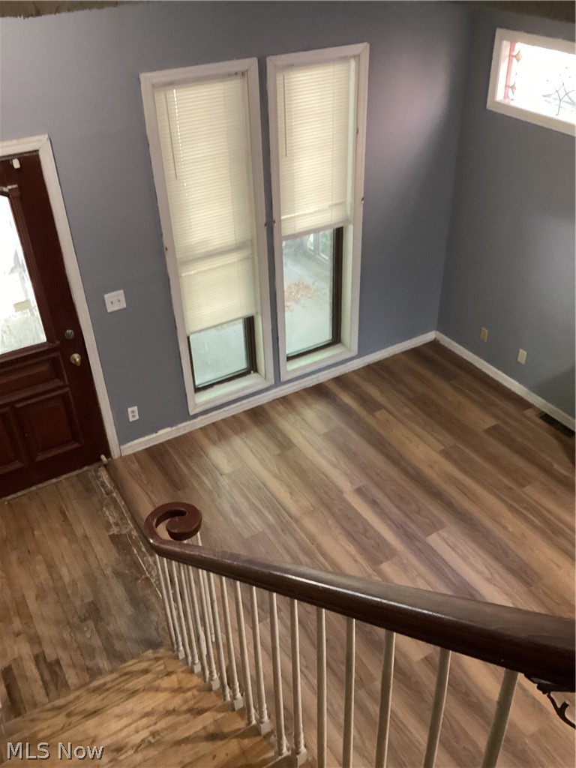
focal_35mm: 31
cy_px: 384
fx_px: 688
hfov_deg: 45.4
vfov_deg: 58.4
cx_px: 288
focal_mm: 3.3
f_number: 2.4
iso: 320
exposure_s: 1/25
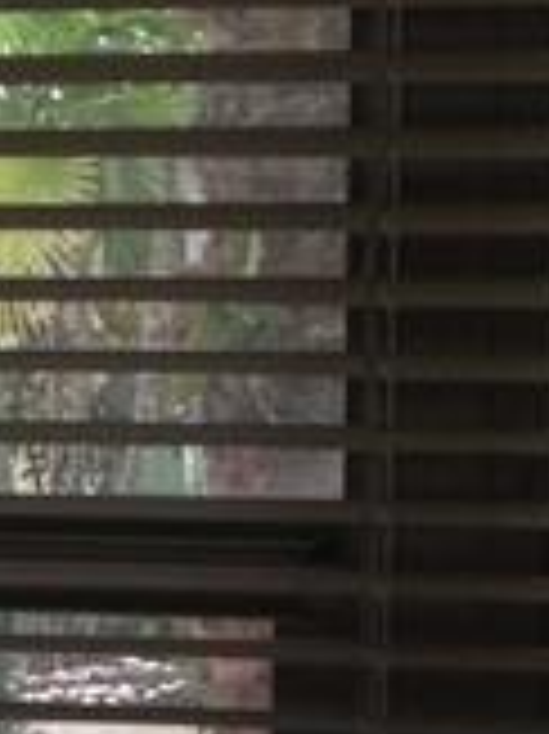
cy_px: 1004
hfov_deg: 7.2
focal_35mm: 207
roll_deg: -2.9
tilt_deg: -5.7
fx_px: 4383
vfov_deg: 9.4
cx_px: 135
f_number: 2.4
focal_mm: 4.12
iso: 50
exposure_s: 1/60
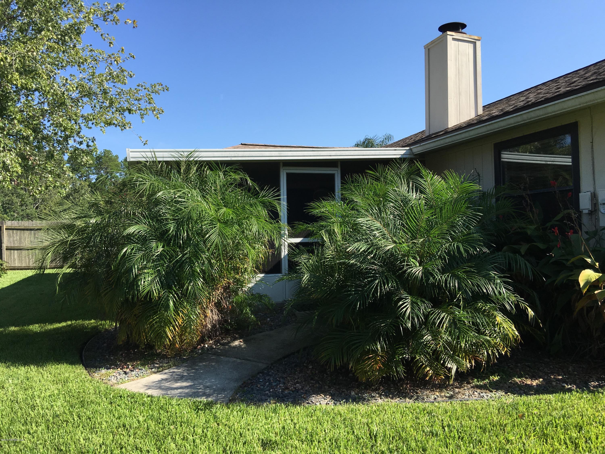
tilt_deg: +2.5
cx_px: 302
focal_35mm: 29
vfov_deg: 48.2
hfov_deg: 61.7
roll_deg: +0.6
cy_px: 227
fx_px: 507
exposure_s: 1/999
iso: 25
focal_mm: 4.15
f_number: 2.2
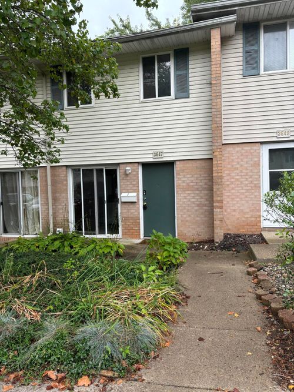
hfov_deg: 53.0
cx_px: 147
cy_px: 196
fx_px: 295
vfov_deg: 67.3
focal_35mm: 26
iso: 50
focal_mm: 5.96
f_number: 1.6
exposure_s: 1/348
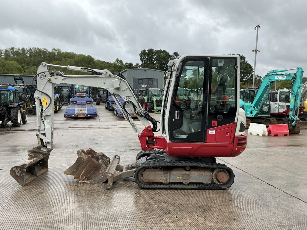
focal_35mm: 28
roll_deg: +0.1
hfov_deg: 63.4
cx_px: 154
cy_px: 115
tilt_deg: -0.4
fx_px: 248
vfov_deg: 49.7
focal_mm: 3
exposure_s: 1/478
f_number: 1.8
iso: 25
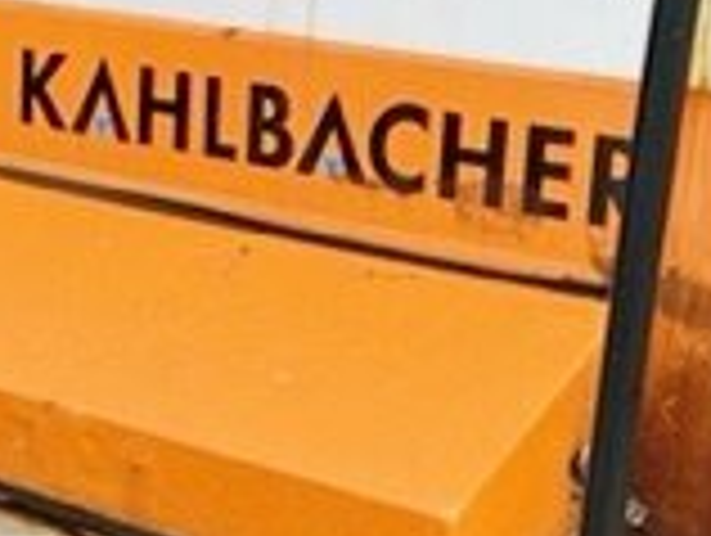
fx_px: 2160
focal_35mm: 105
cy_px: 257
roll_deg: +0.8
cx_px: -130
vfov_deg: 14.1
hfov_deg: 17.8
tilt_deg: -18.5
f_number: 1.5
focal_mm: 5.7
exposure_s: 1/718
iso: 50
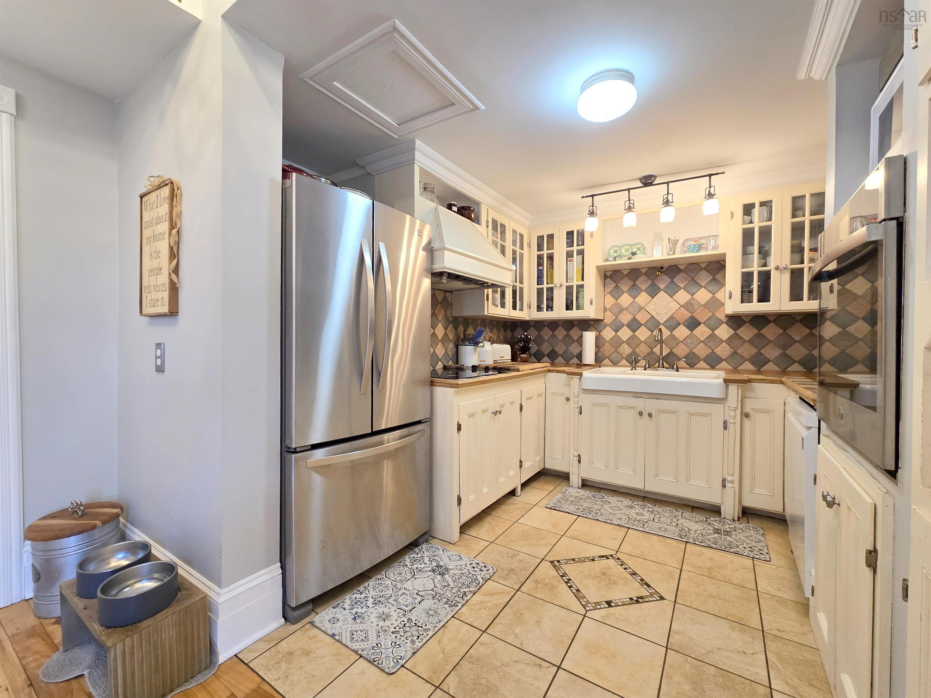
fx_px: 350
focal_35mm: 13
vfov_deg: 89.9
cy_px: 349
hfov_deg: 106.2
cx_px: 466
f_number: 2.2
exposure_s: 1/60
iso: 160
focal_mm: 2.2
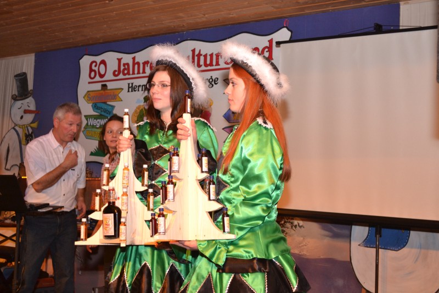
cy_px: 146
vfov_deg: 25.7
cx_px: 220
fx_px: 640
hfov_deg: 37.9
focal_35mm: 52
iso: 1100
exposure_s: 1/125
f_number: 5
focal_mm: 35
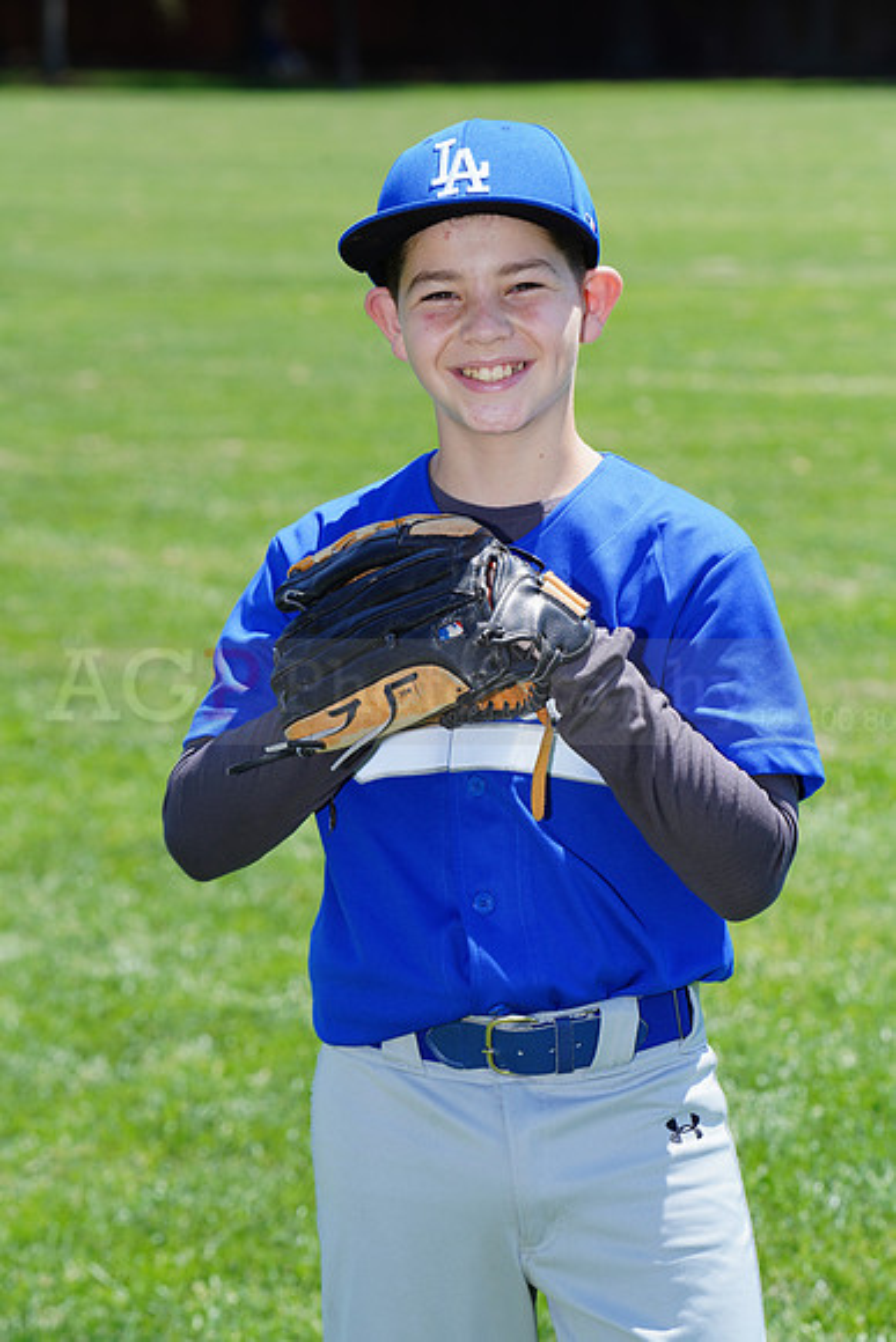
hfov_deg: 8.2
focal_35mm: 168
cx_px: 448
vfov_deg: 12.2
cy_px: 671
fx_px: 6268
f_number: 9
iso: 125
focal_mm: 168
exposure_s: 1/200
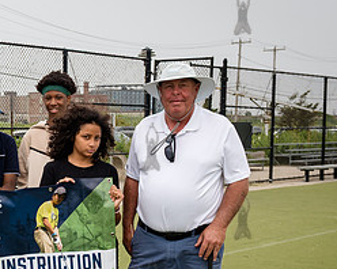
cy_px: 194
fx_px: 737
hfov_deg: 24.6
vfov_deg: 20.5
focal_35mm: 74
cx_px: 5
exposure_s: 1/1250
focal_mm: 26
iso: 200
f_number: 5
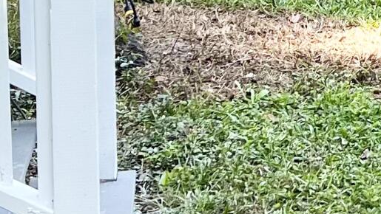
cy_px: -222
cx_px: 660
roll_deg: +0.5
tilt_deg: -5.2
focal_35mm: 165
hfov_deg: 12.1
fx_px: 1667
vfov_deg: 7.1
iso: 50
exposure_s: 1/443
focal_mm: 5.7
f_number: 1.5
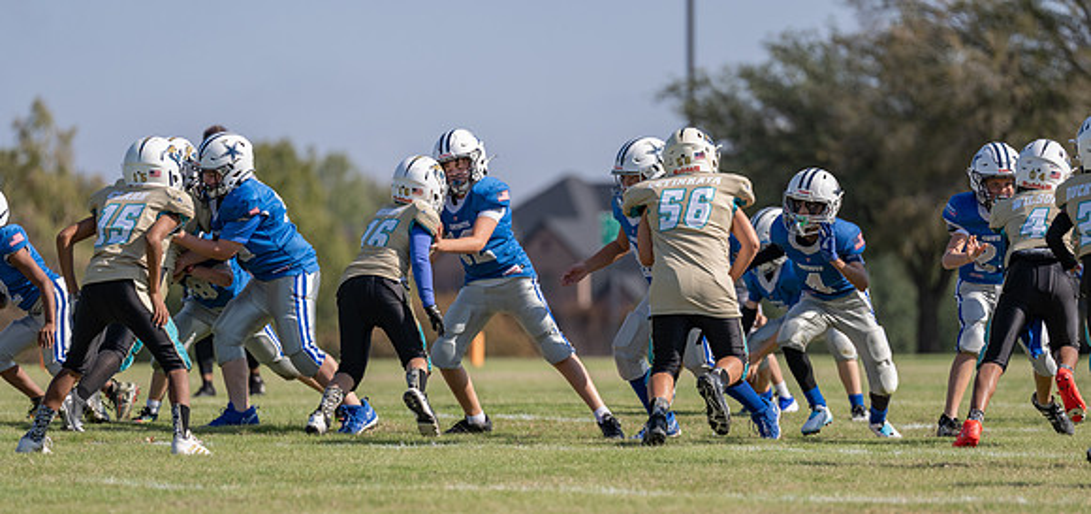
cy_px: 332
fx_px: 6962
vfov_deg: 4.2
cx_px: 562
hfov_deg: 9.0
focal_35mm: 250
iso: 160
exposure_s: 1/2500
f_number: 2.8
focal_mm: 200
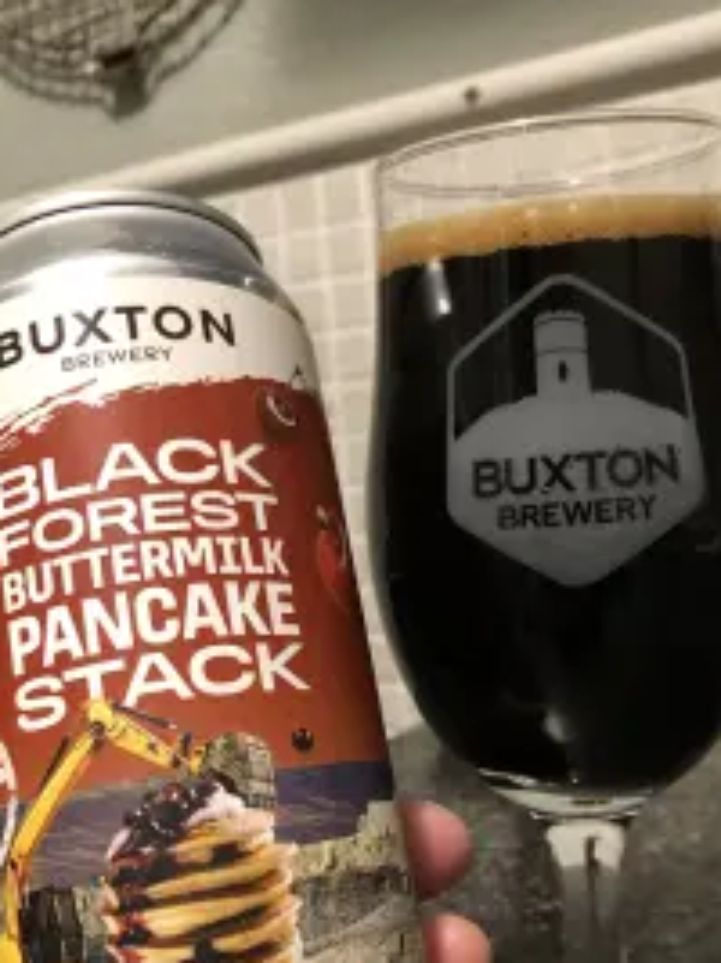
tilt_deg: -9.1
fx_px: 1167
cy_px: 646
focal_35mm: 42
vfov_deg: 44.1
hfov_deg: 34.3
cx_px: 371
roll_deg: +5.1
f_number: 1.8
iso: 100
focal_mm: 3.99
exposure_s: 1/15
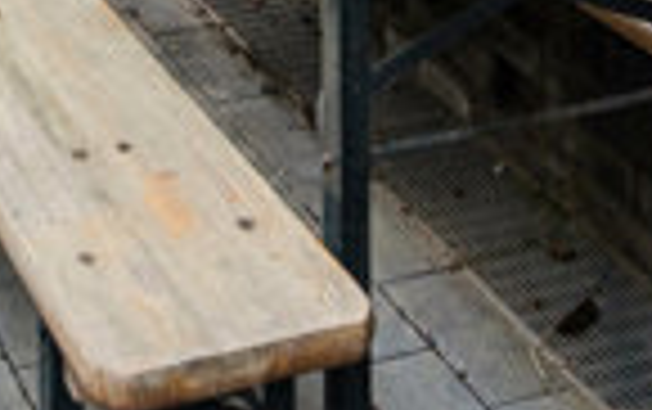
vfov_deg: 10.6
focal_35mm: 93
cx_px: 36
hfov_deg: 21.7
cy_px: -759
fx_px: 1651
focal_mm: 16.5
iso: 1000
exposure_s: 1/400
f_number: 4
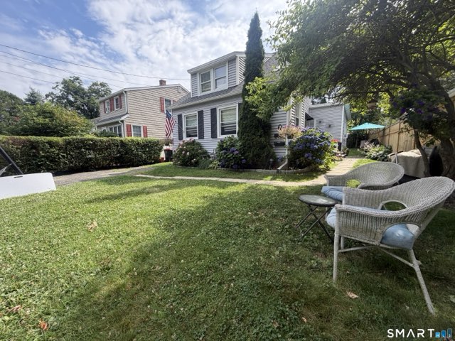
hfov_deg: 102.1
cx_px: 228
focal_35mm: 14
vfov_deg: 85.7
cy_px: 170
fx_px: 184
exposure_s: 1/502
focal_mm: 2.22
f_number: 2.2
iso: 50
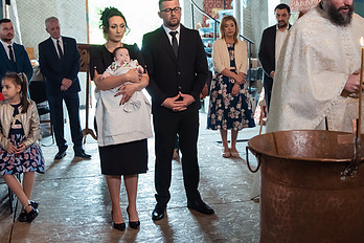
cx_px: 162
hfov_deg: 35.6
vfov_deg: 24.1
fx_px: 566
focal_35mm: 56
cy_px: 79
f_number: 2.8
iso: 1600
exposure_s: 1/160
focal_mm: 31
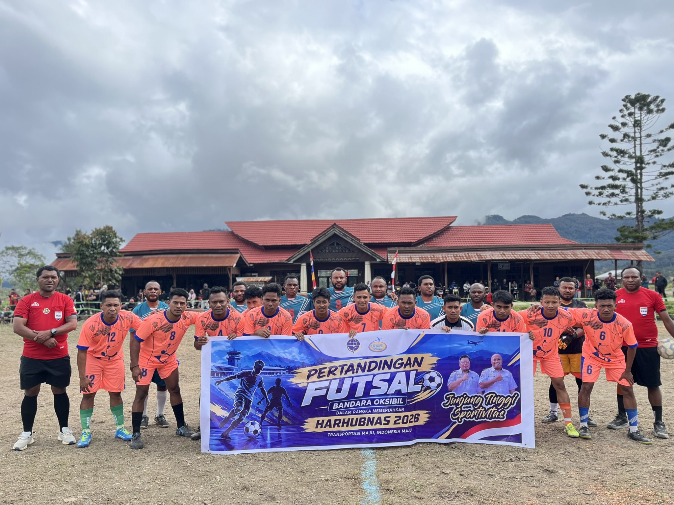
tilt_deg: +4.2
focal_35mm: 26
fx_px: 506
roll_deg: +1.1
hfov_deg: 67.3
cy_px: 252
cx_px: 337
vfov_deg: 53.1
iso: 50
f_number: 1.6
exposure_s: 1/1600
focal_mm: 5.1
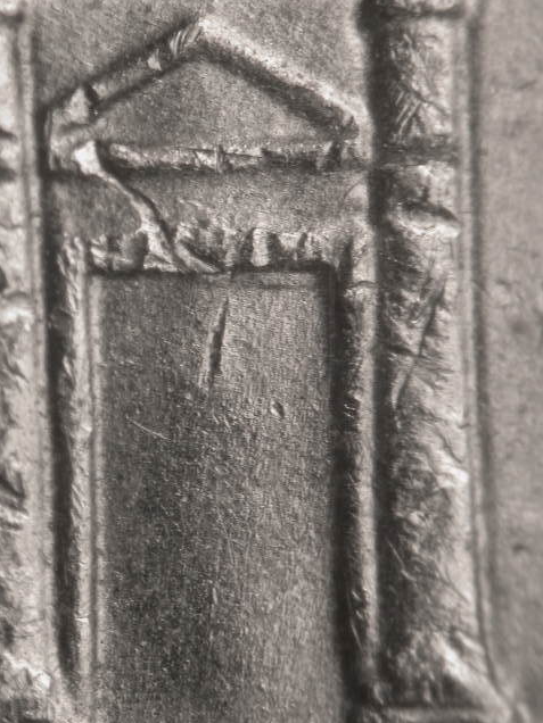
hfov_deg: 9.9
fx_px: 3137
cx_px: 271
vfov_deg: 13.2
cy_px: 362
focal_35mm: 150
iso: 100
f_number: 5
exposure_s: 1/10.8
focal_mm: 30.9
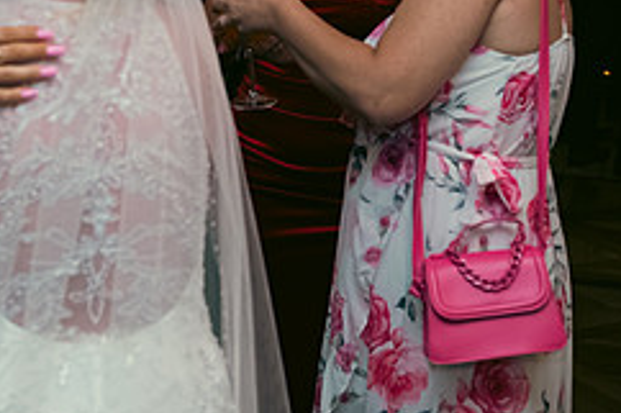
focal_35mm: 96
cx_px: 269
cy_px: -22
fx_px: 1655
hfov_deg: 21.2
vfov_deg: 14.0
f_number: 3.5
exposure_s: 1/160
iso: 800
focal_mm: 40
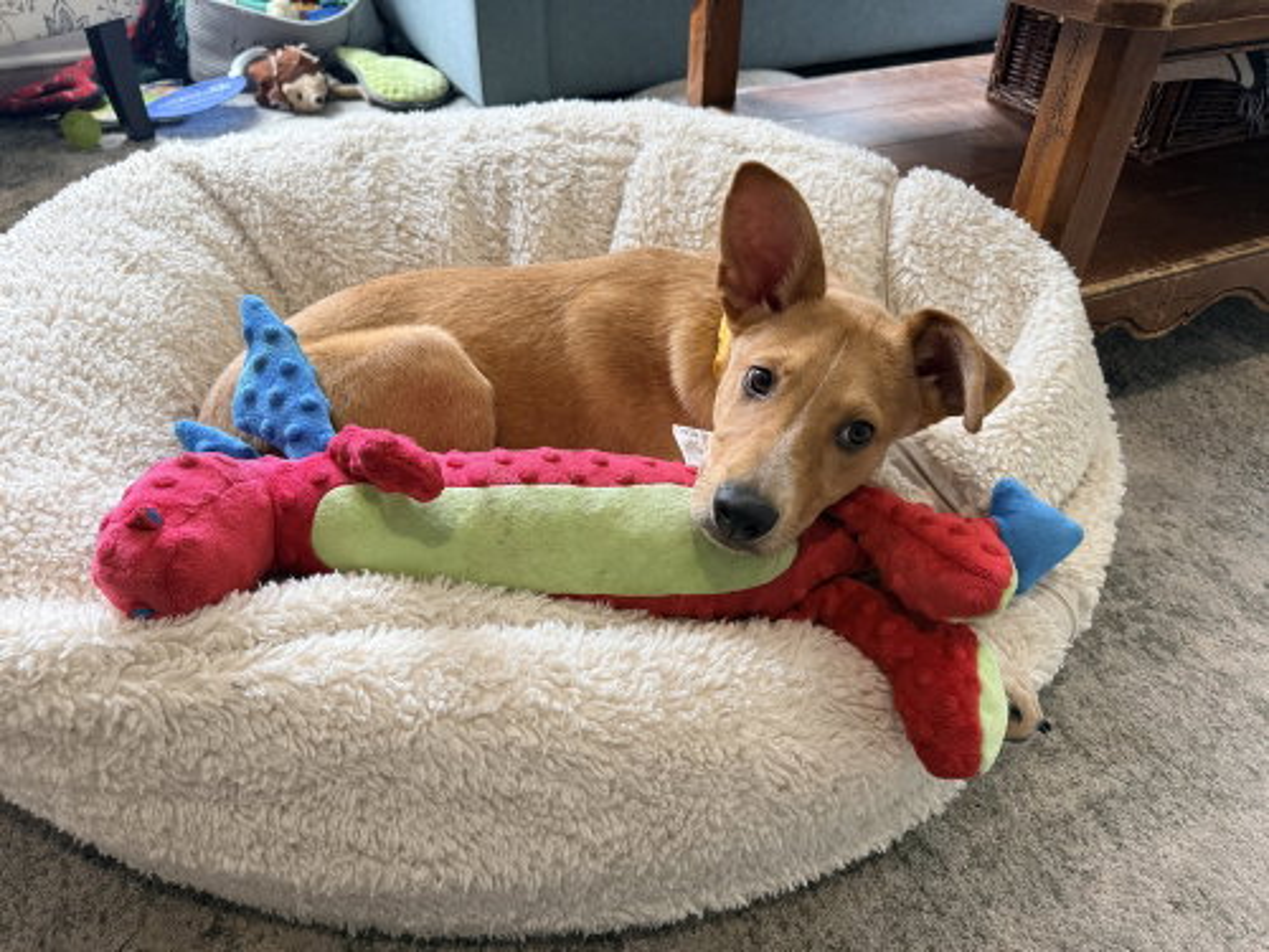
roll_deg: -0.8
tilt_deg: -40.5
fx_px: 880
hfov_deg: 71.6
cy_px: 476
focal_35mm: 24
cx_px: 634
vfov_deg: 56.8
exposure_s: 1/120
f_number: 1.78
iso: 200
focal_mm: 6.76
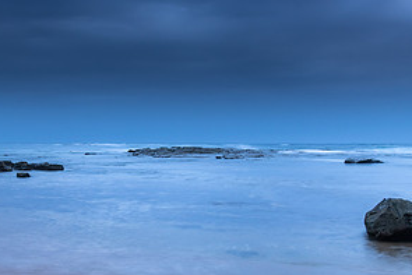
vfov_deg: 27.5
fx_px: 561
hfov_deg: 39.7
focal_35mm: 49
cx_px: 128
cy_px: 147
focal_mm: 24
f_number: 4
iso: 250
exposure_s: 2
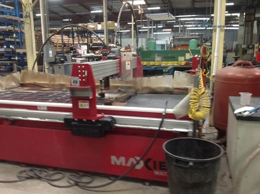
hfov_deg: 52.7
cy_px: 97
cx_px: 130
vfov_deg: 40.6
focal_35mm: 35
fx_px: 263
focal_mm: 4.28
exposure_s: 1/15
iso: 64
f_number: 2.4
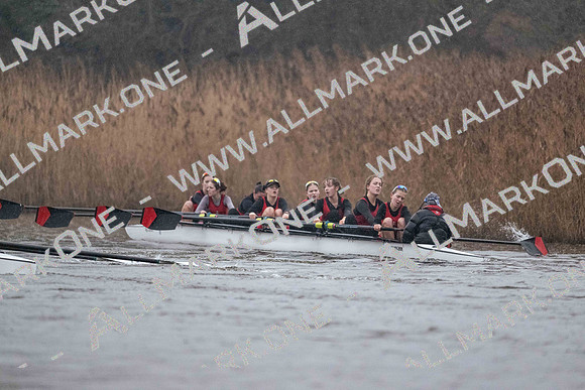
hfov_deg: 5.2
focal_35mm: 400
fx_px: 6501
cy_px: 195
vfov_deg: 3.4
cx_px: 292
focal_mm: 400
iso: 6400
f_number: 4.5
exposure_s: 1/1600
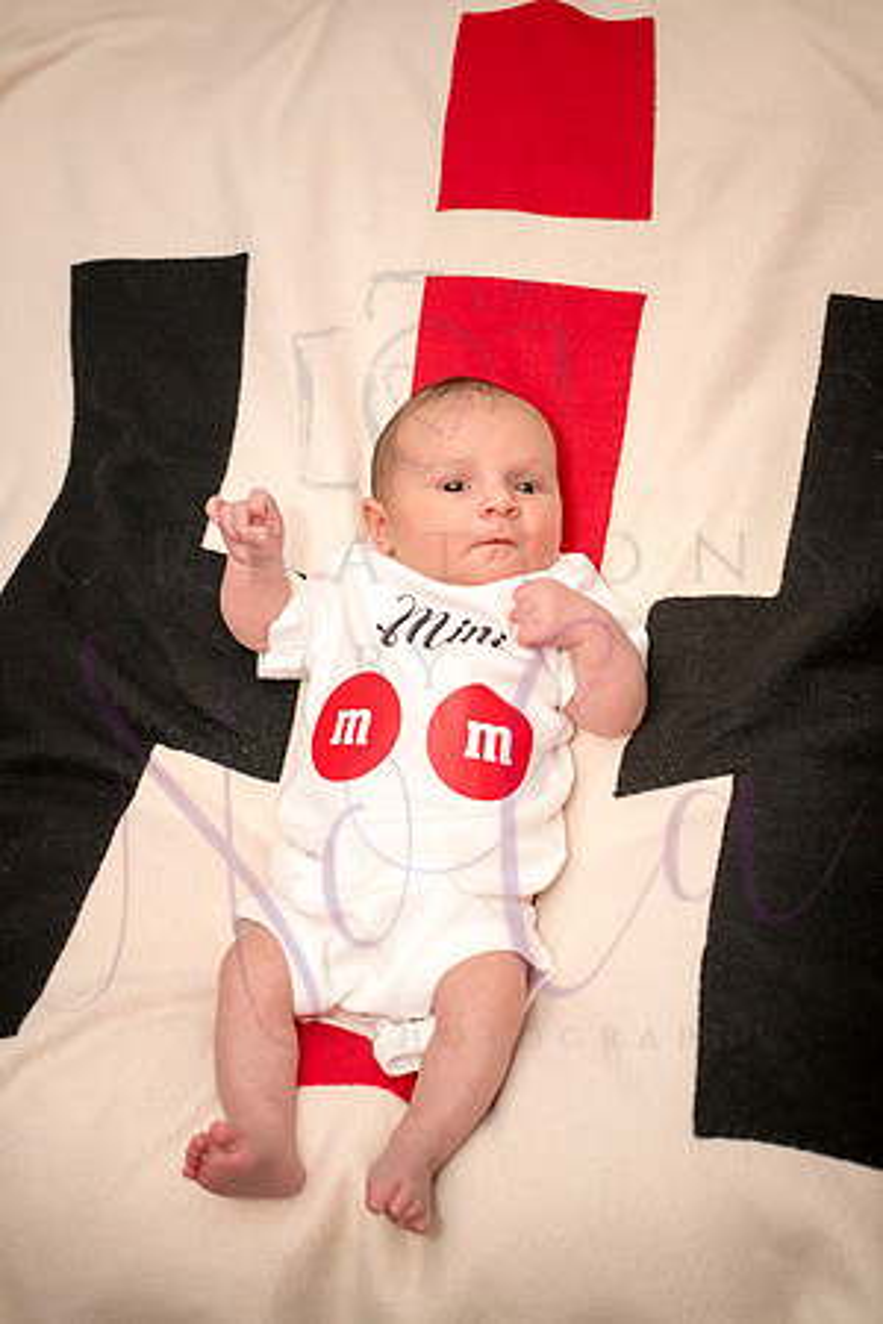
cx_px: 442
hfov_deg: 27.0
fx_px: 1839
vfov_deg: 39.6
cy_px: 662
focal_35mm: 50
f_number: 4
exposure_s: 1/250
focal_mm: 50
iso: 800
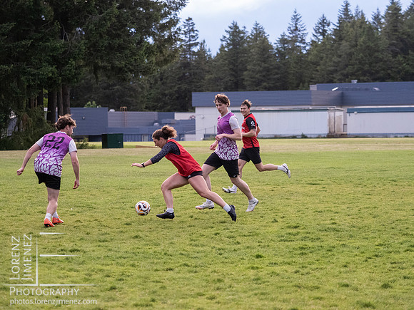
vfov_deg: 11.6
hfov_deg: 15.4
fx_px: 1531
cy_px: 155
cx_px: 207
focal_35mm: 128
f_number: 2.8
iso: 2000
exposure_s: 1/1000
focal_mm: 64
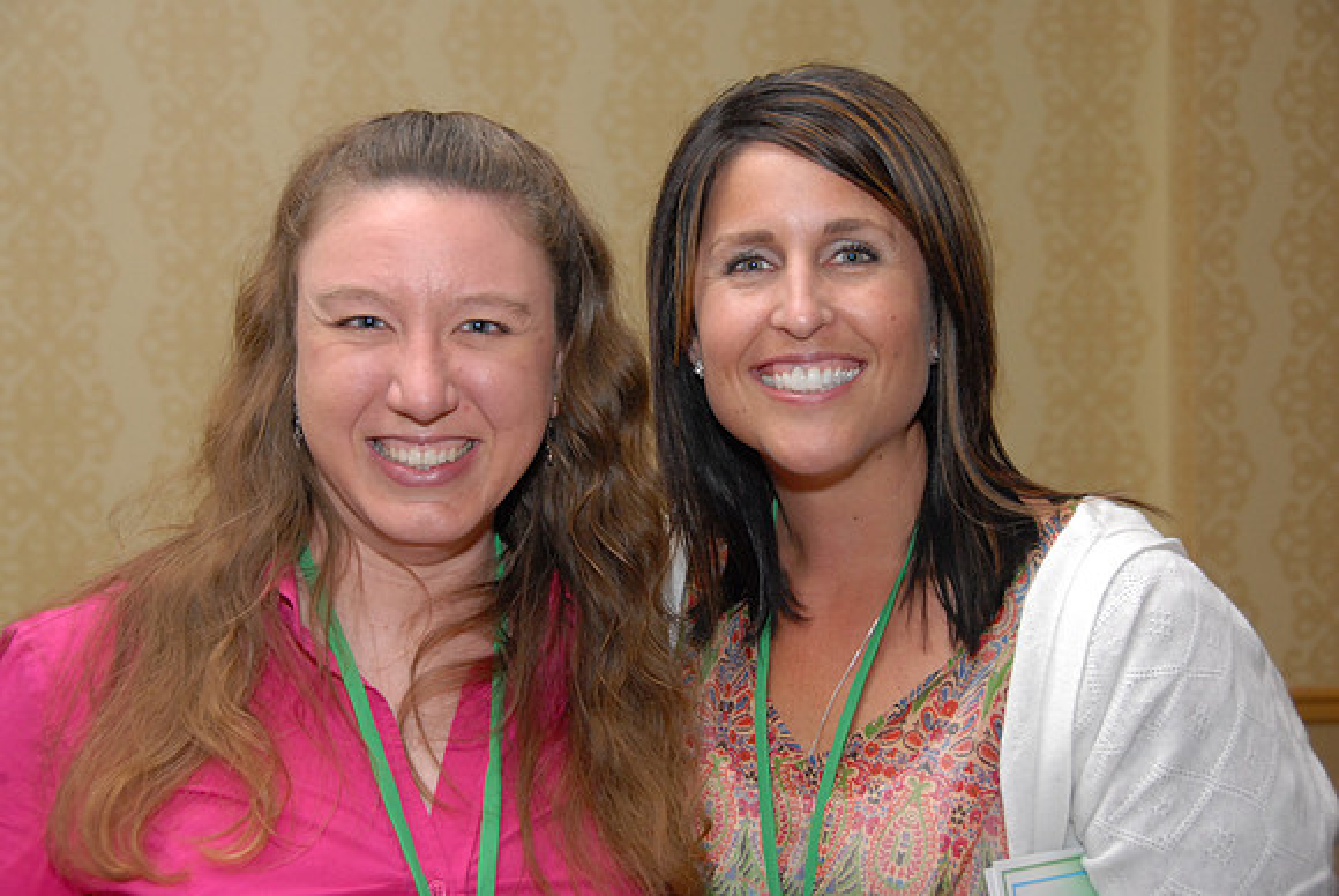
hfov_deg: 29.2
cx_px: 670
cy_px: 448
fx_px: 2569
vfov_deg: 19.8
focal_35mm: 69
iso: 800
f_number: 6.3
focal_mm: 46
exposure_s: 1/50
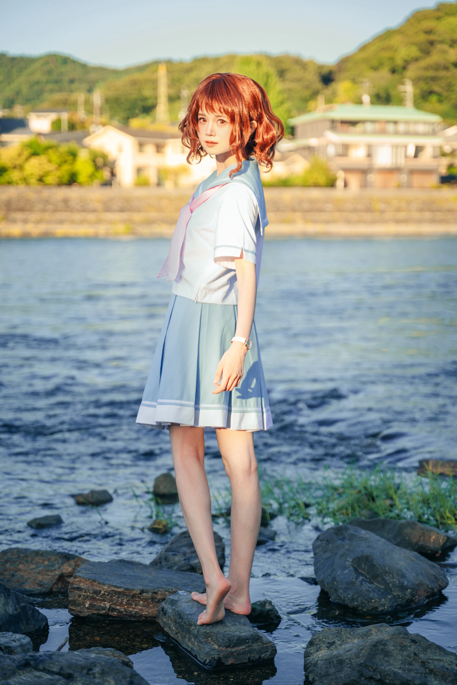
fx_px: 1257
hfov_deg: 20.6
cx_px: 228
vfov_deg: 30.5
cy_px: 342
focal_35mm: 66
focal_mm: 66
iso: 100
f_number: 2.8
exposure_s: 1/200
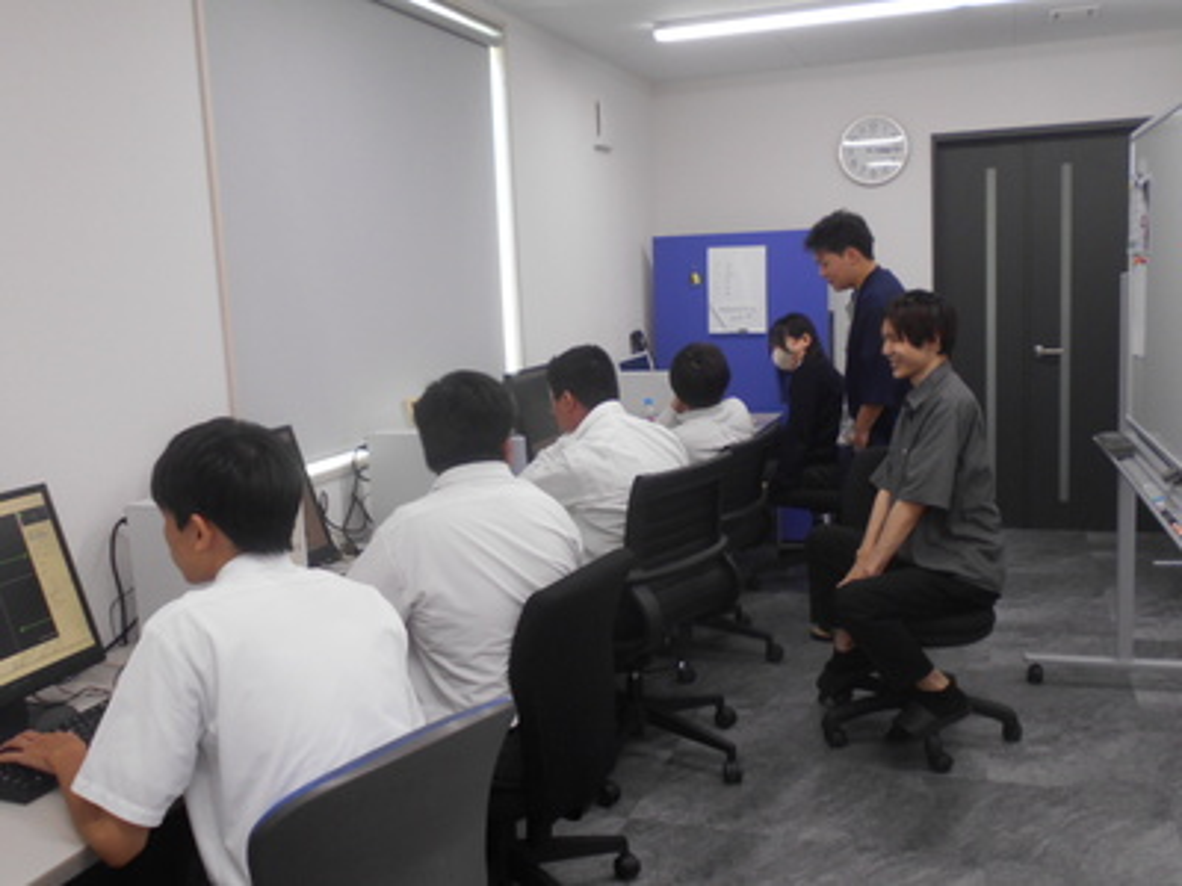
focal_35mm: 34
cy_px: 443
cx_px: 591
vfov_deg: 41.8
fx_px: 1161
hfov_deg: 54.0
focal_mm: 5.8
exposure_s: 1/30
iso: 200
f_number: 3.6
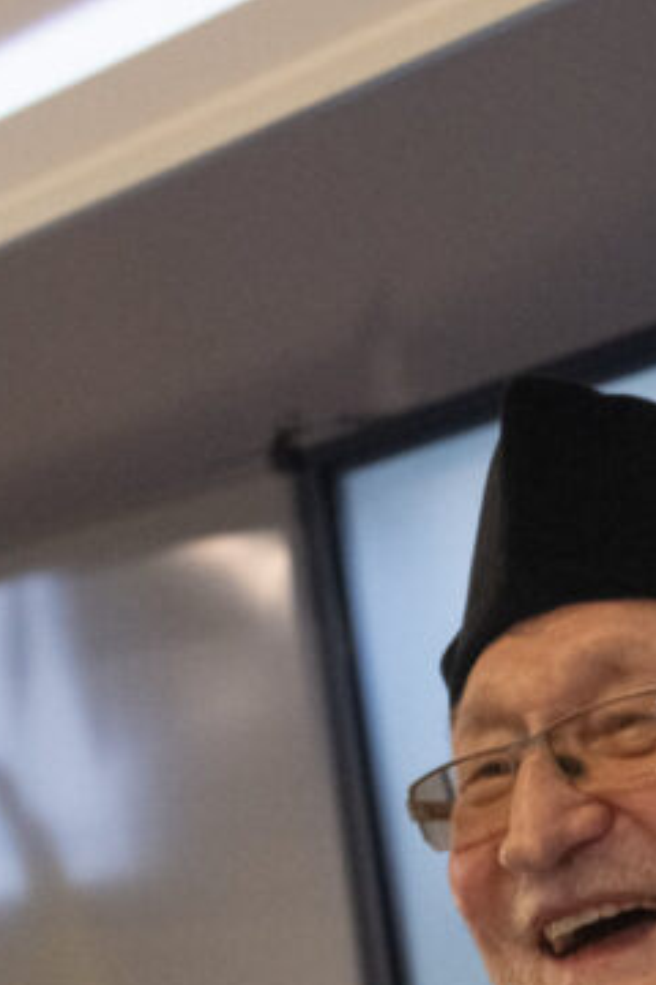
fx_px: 6122
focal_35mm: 224
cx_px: 664
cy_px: 960
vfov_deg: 9.1
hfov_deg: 6.1
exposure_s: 1/160
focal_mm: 70
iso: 6400
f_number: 6.3
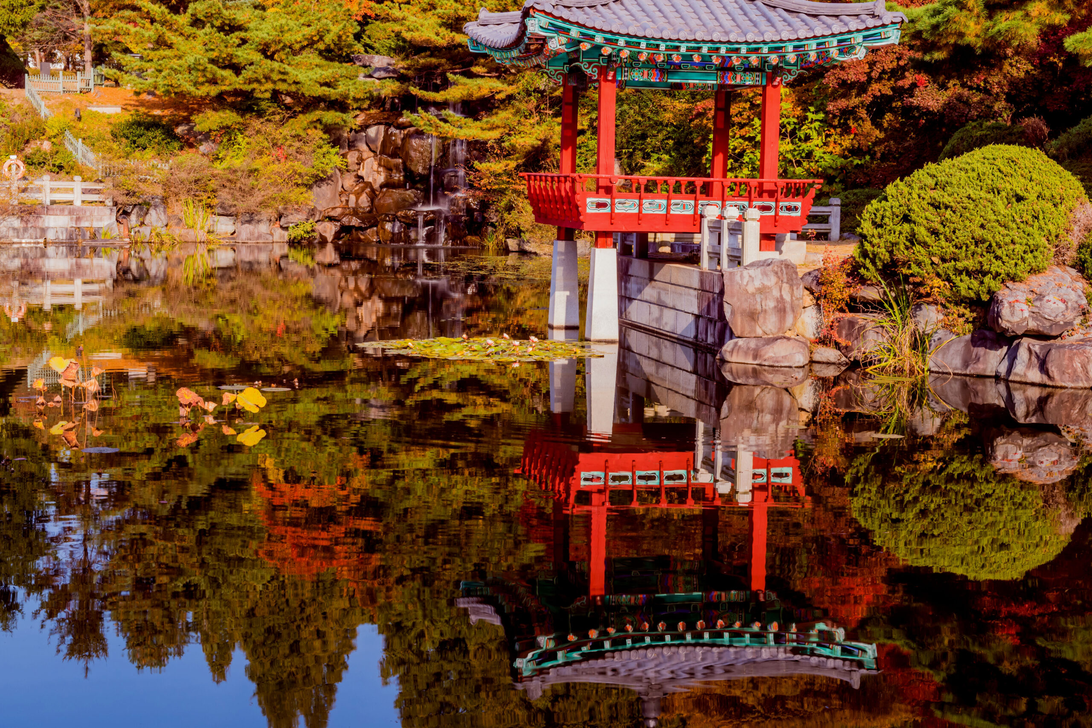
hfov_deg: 33.4
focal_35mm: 60
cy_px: 364
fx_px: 1820
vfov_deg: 22.6
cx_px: 546
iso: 200
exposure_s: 1/8
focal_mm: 40
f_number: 11
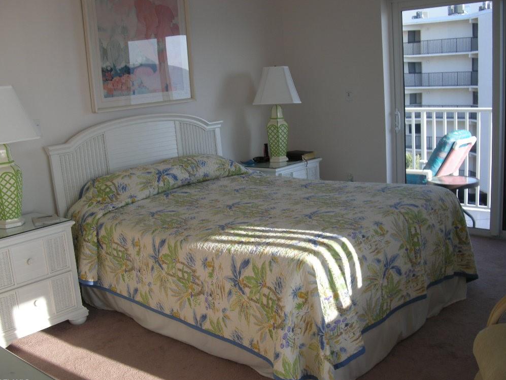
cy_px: 192
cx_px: 252
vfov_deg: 37.7
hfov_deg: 49.0
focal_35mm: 38
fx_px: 556
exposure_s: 1/92.6
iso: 64
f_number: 2.8
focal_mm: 7.9
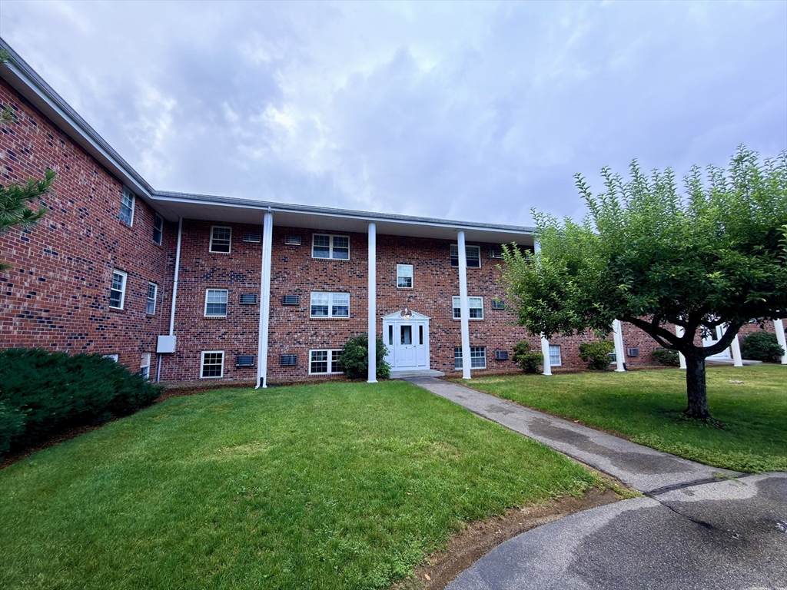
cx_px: 394
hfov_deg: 102.1
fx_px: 318
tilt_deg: +8.7
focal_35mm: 14
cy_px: 295
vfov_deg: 85.7
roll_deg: +1.1
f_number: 2.2
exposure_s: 1/121
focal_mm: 2.22
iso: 20
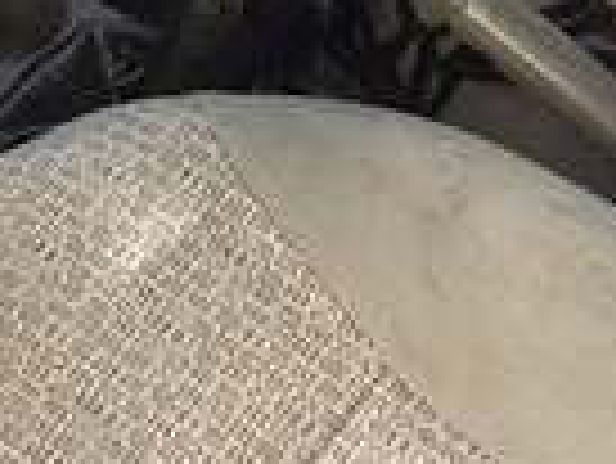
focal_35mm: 140
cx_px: 189
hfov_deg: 14.1
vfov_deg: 10.1
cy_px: -349
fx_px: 2494
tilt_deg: -25.7
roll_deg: +0.2
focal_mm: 4.15
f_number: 2.2
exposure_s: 1/100
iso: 40
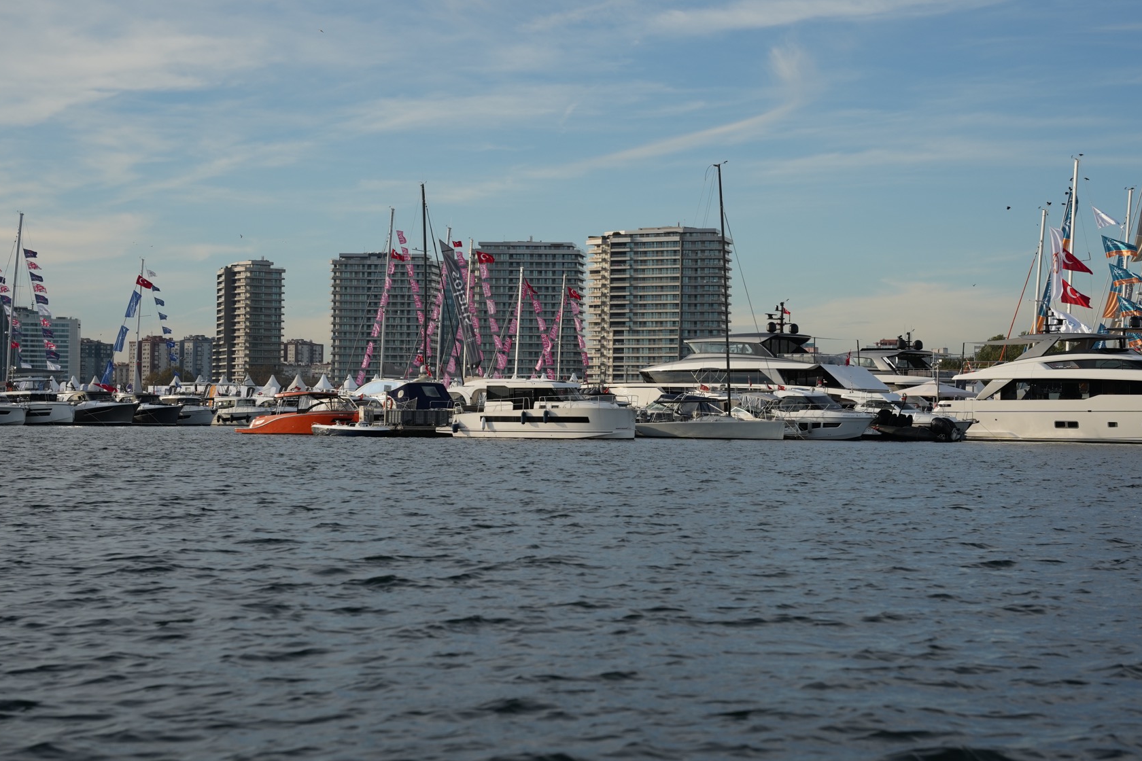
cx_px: 621
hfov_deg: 25.4
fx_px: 2538
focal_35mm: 80
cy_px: 369
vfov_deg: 17.1
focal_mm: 70
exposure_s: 1/1250
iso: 200
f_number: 5
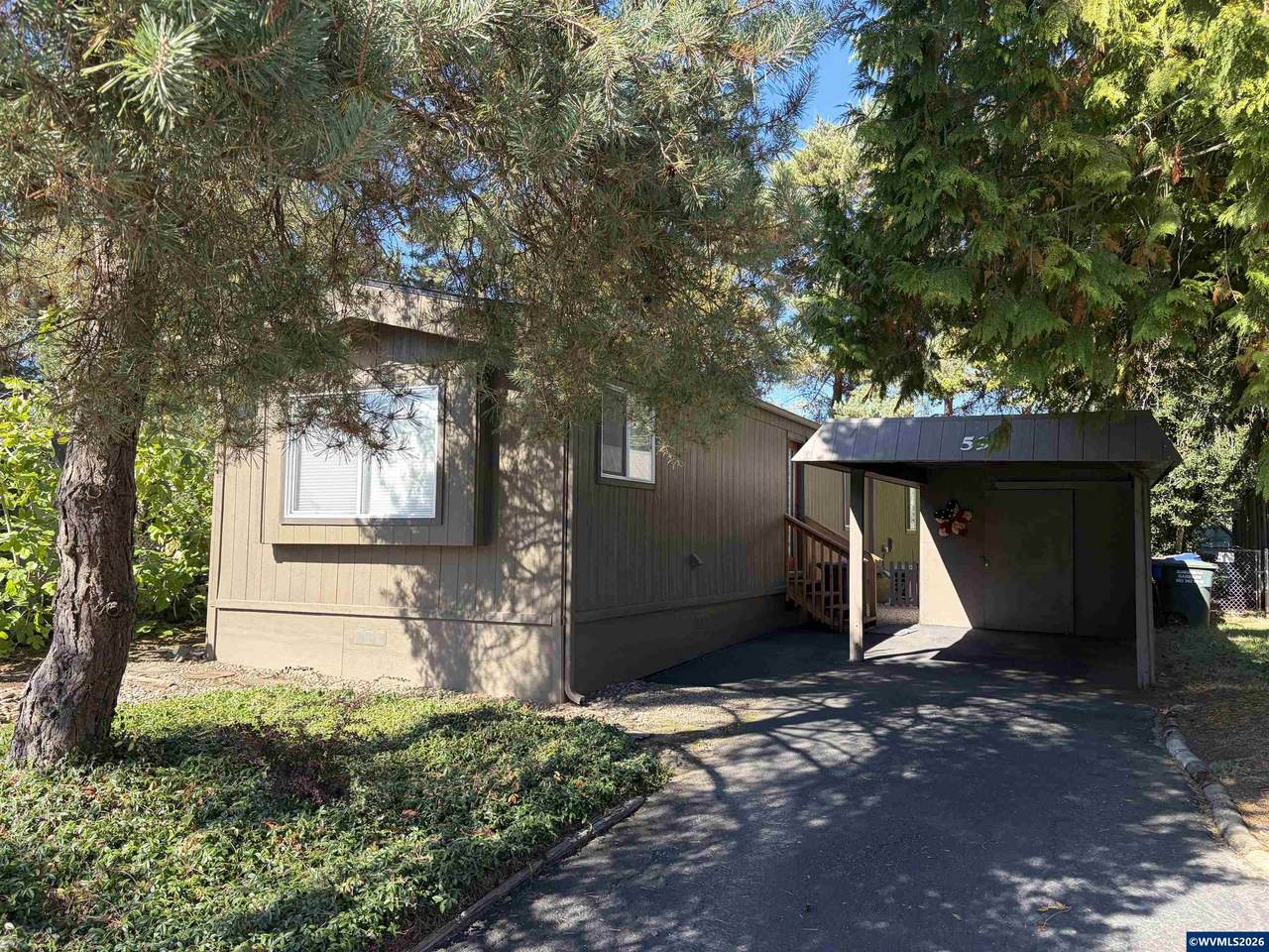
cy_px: 476
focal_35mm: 26
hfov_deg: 67.3
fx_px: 953
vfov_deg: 53.1
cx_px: 634
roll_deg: -0.8
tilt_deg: +4.7
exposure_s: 1/660
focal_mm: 5.96
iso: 64
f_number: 1.6
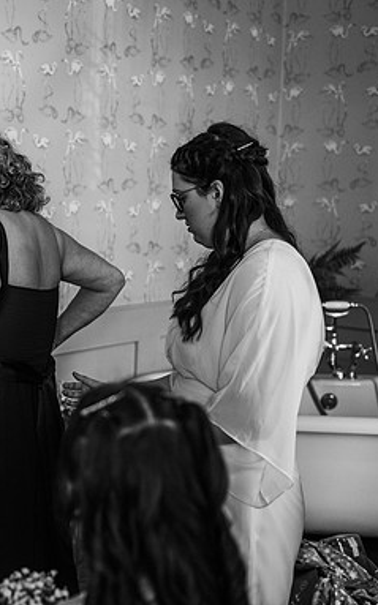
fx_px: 891
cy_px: 303
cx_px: -52
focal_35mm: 54
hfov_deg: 22.4
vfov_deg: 37.5
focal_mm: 35
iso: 640
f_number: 2
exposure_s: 1/200
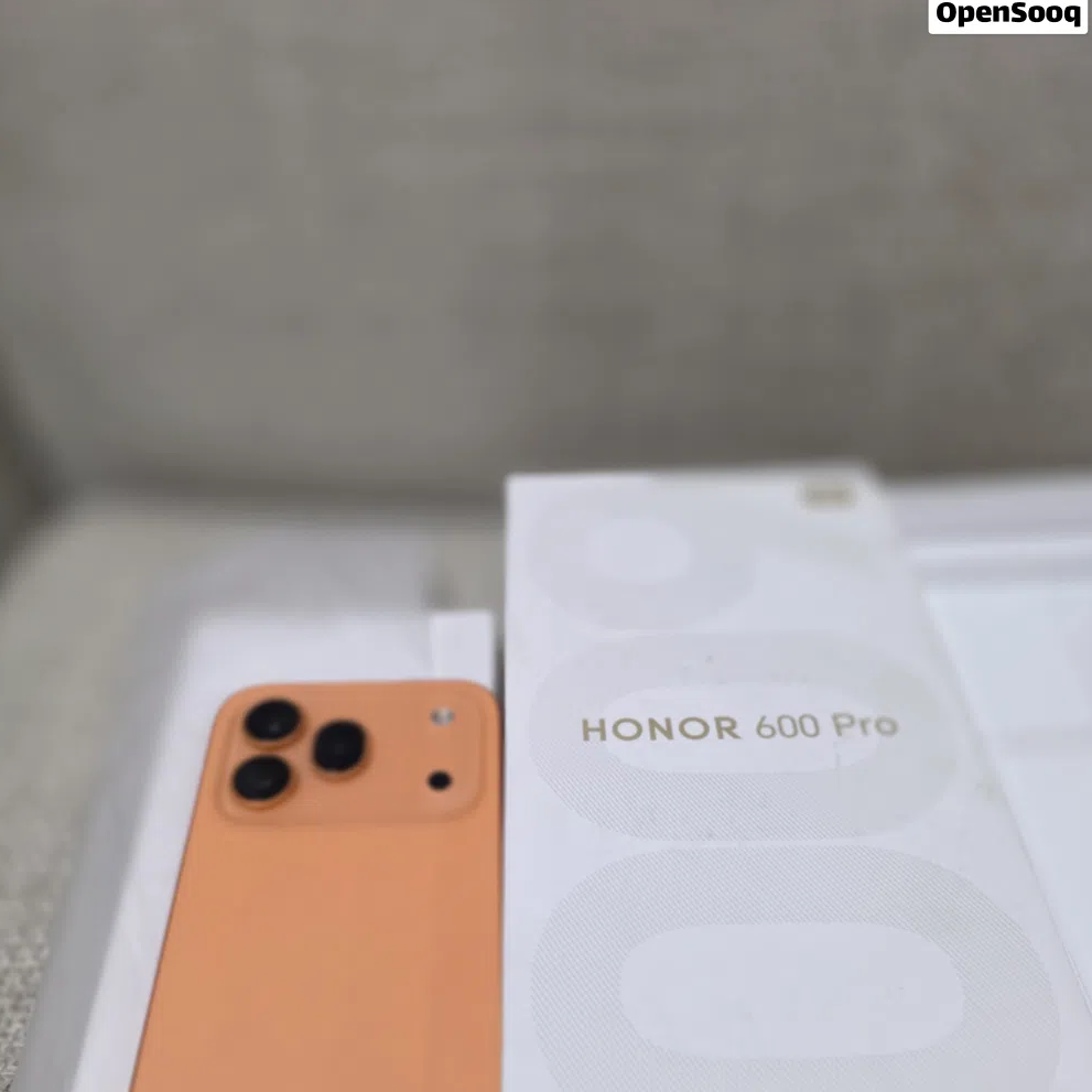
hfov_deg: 57.3
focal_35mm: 28
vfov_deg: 56.6
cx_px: 551
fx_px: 999
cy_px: 680
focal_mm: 6.3
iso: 400
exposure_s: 1/100
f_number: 1.7
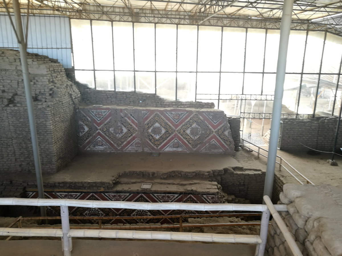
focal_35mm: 27
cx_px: 171
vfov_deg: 51.4
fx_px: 267
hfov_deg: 65.3
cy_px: 128
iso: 50
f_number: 2.2
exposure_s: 1/60
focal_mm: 4.5
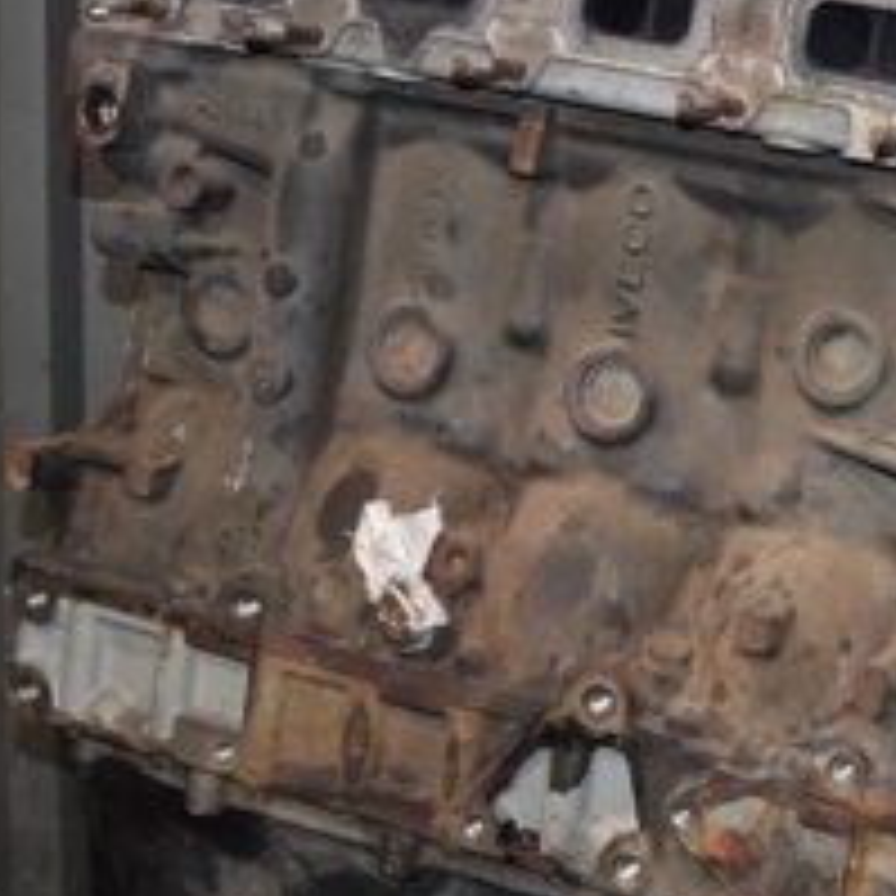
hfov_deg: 19.0
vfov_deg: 19.2
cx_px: 761
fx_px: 2636
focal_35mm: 90
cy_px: 297
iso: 800
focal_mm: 22
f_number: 5
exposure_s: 1/60
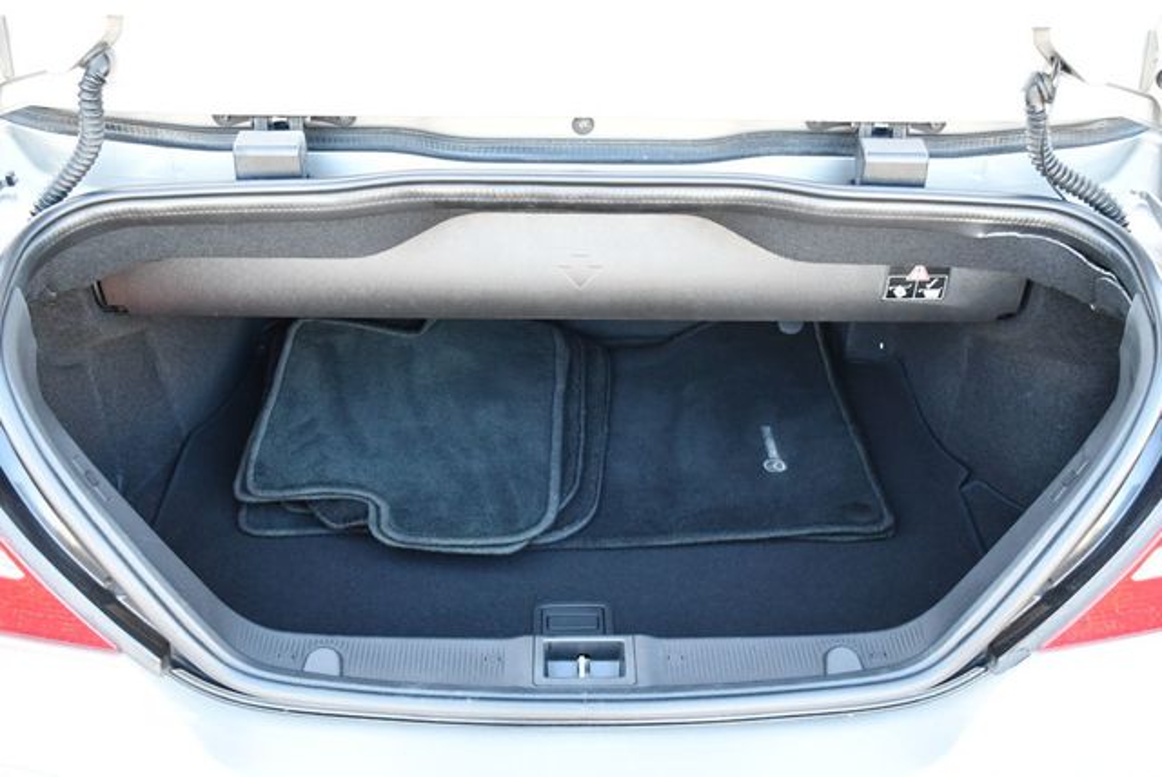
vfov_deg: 36.9
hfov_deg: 53.1
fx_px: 1163
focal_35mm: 36
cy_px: 388
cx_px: 581
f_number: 3.5
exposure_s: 1/125
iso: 1100
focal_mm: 18
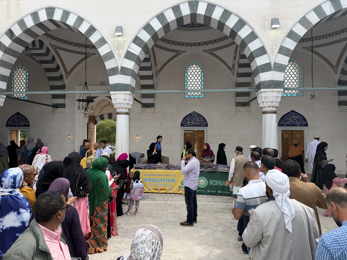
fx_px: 241
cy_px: 130
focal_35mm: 24
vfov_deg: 56.8
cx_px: 174
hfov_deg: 71.6
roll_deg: +1.5
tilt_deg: +1.8
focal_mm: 6.76
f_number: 1.78
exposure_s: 1/2299
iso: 80
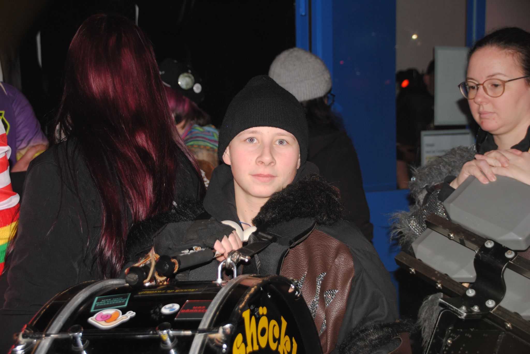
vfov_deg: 17.5
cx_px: 265
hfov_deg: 26.0
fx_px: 1149
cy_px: 177
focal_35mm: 78
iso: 200
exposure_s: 1/60
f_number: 4.8
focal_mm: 52
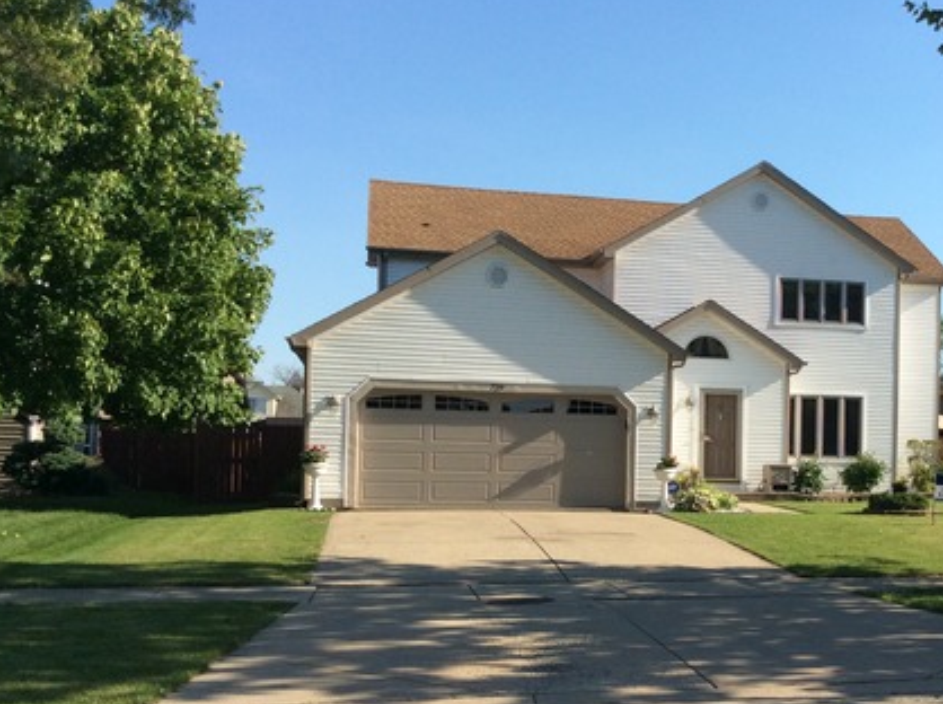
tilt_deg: -0.2
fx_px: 1333
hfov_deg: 38.0
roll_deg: +0.3
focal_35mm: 49
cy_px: 454
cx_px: 702
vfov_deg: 29.4
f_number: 2.4
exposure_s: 1/1100
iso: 32
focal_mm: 3.3
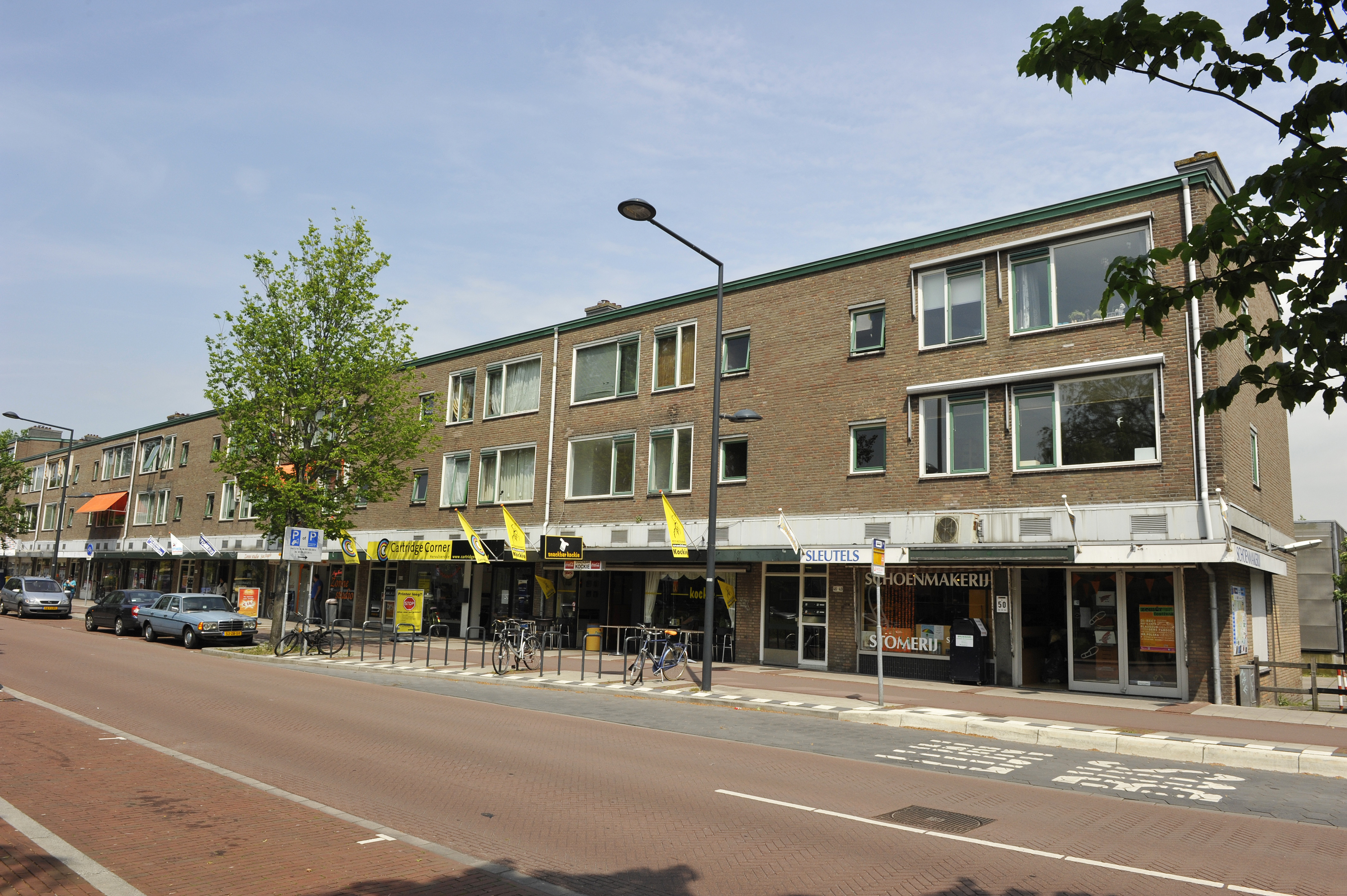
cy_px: 448
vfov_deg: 53.1
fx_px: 897
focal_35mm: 24
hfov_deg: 73.8
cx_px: 674
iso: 640
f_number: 13
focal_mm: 24
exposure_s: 1/640
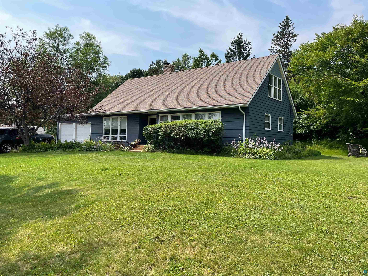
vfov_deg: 53.1
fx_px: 276
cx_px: 184
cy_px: 138
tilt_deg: +0.1
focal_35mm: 26
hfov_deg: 67.3
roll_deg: -2.1
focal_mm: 4.2
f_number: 1.6
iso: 32
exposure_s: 1/2398
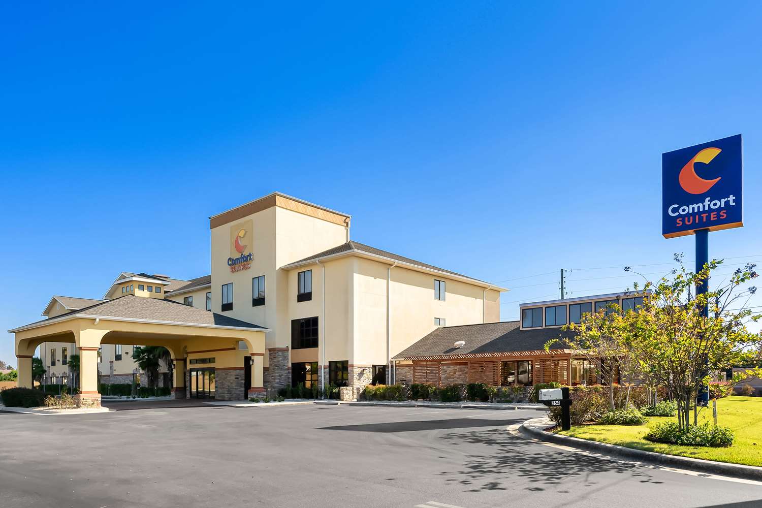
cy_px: 254
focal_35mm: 23
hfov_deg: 76.1
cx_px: 381
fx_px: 487
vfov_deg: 55.1
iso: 320
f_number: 8
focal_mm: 23
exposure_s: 1/200
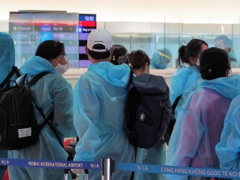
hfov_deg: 7.8
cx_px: 214
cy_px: 54
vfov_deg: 5.9
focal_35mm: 254
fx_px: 1762
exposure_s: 1/100
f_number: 5.6
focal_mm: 70
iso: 1600
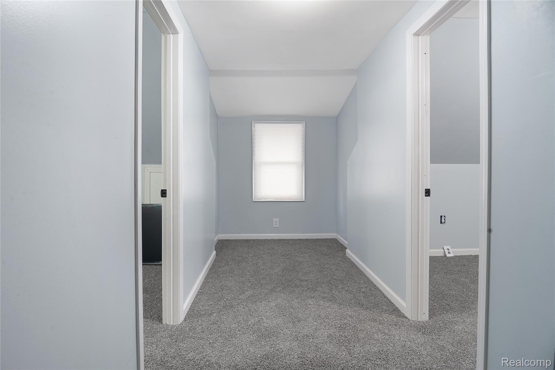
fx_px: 463
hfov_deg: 61.9
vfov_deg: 43.6
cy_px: 185
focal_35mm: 30
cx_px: 278
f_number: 9
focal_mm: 30
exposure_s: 1/5
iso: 320
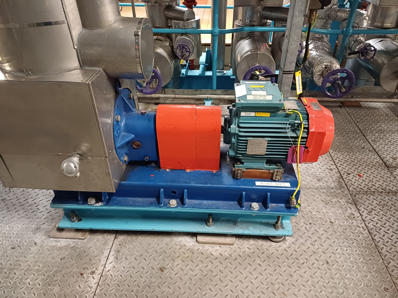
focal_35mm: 25
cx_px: 199
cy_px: 149
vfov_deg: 54.9
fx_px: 287
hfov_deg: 69.4
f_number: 1.8
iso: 1250
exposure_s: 1/20
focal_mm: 4.65
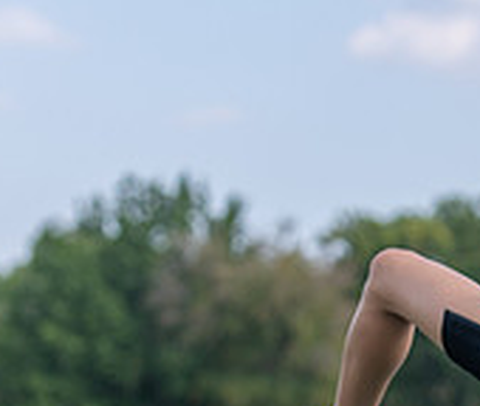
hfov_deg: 6.8
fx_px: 3983
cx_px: 597
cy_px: 539
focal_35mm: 274
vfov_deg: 5.8
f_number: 3.5
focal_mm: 70
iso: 125
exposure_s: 1/1000
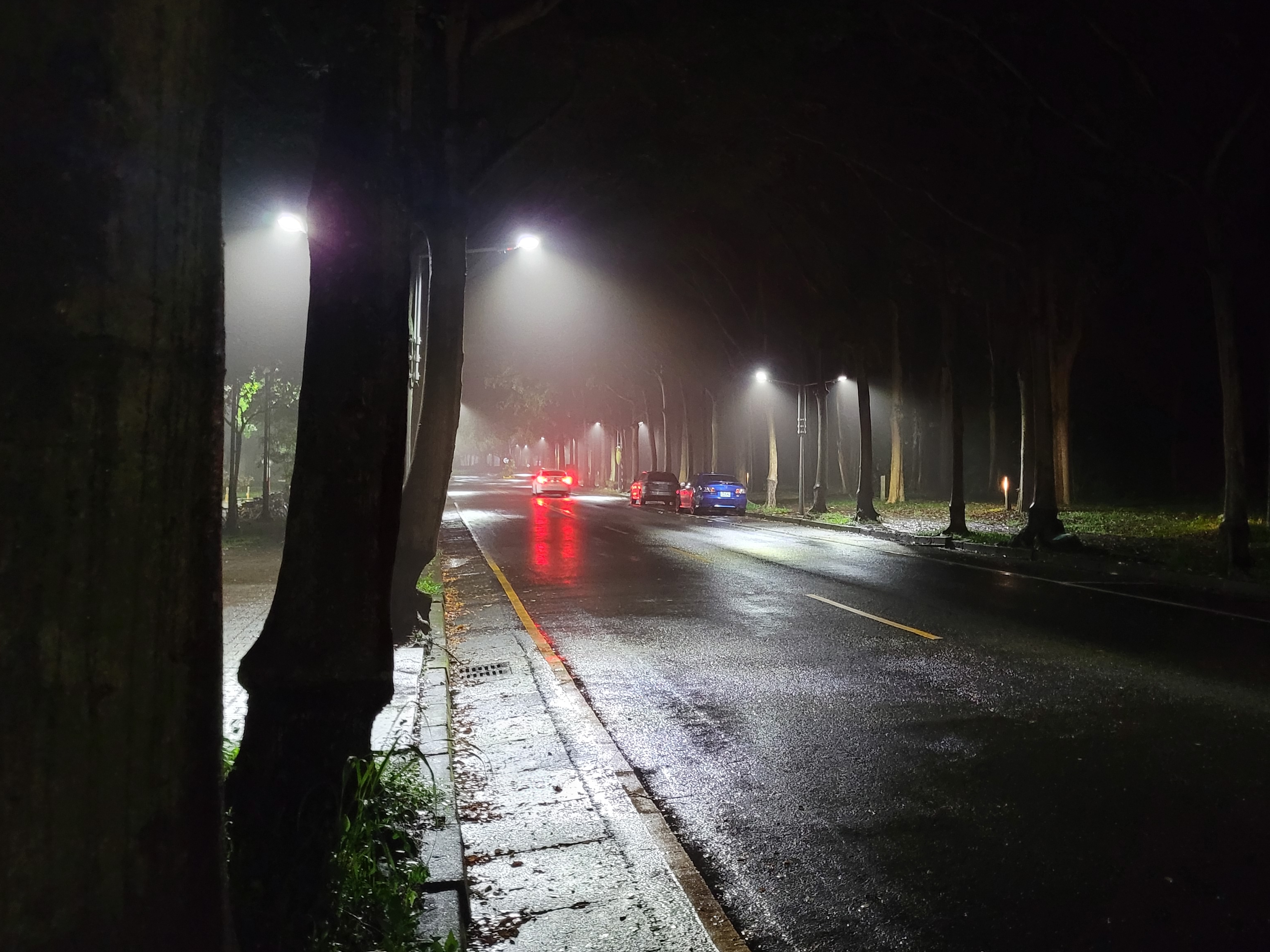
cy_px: 408
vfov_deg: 41.7
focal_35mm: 34
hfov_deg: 53.5
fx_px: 1247
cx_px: 769
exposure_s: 1/24
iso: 800
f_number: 1.8
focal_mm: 5.4
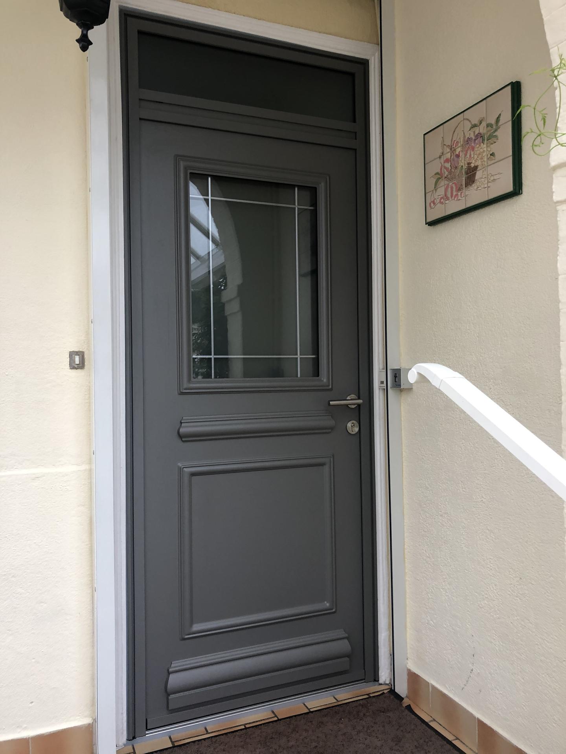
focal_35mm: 28
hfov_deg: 49.7
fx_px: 610
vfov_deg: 63.4
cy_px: 377
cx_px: 283
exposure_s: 1/30
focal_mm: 4
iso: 25
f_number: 1.8
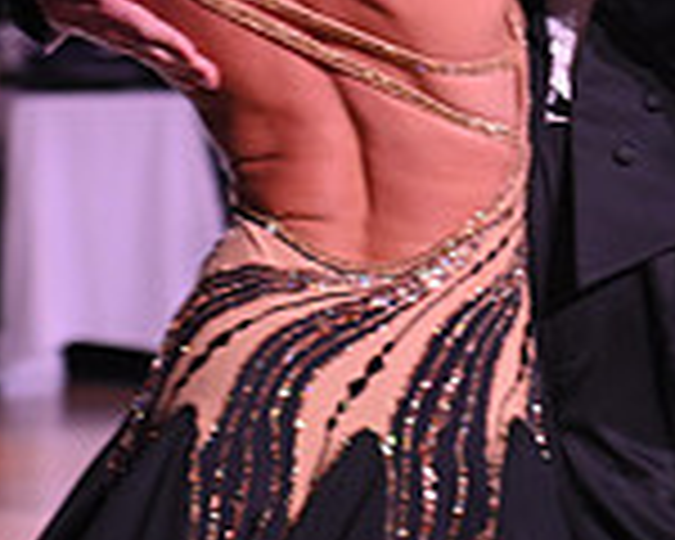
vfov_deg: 4.5
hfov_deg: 5.6
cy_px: -146
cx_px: 549
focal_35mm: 345
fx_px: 6892
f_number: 4.5
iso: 1600
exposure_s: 1/200
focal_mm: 95
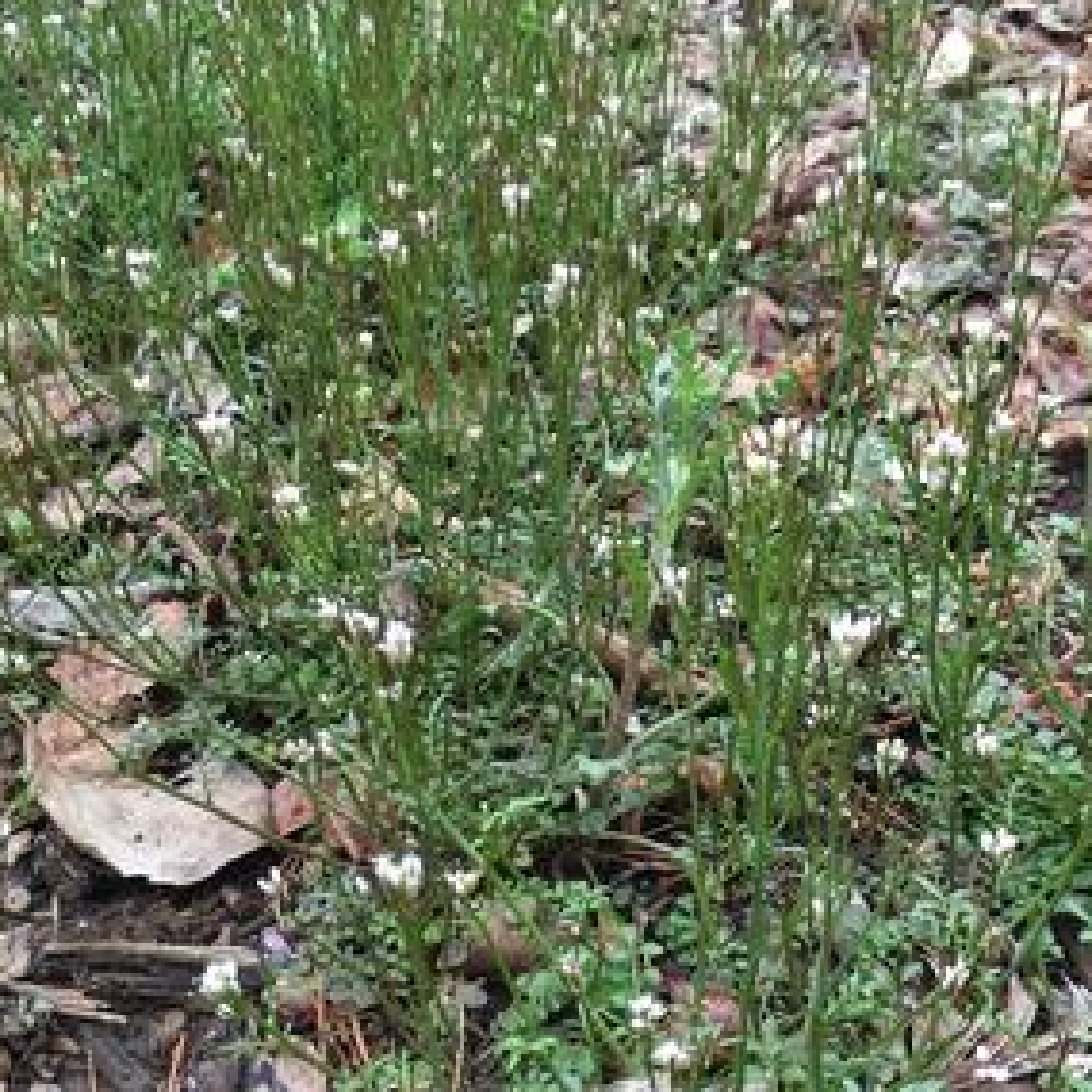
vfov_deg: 46.0
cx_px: 674
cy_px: 567
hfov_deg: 45.7
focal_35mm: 36
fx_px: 1285
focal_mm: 4.15
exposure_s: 1/120
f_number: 2.2
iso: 40
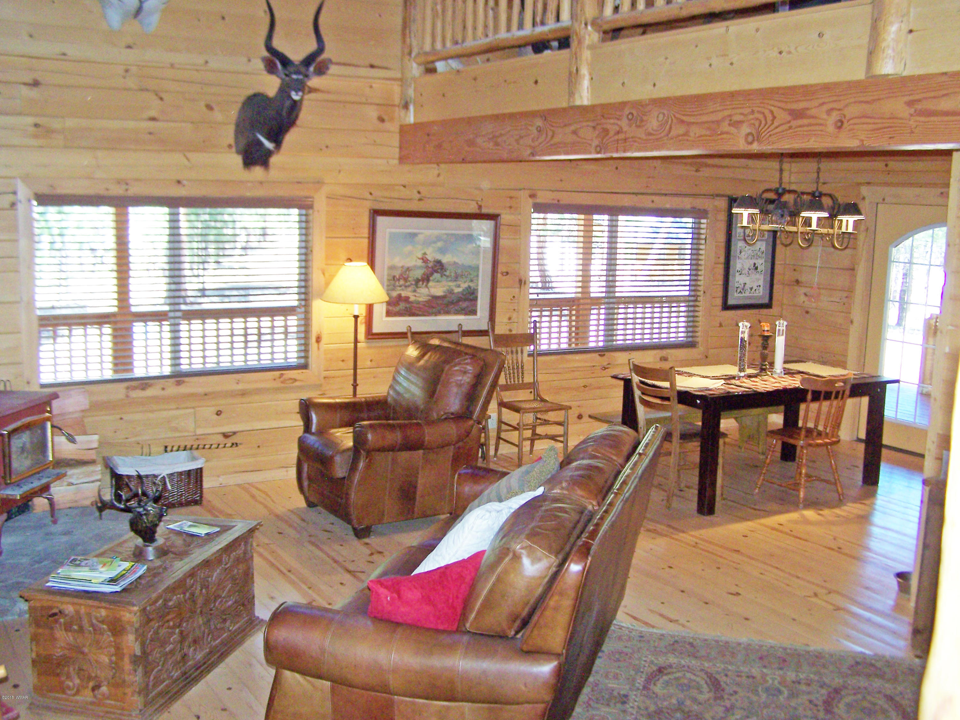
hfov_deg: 49.0
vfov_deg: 37.7
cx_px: 480
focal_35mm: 38
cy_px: 360
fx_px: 1054
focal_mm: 6.3
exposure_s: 1/60
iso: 160
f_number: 2.8
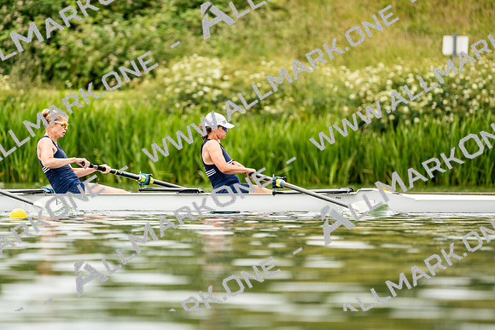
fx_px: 8252
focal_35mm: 600
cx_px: 248
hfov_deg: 3.4
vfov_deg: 2.3
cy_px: 165
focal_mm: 600
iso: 640
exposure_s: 1/2000
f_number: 6.3
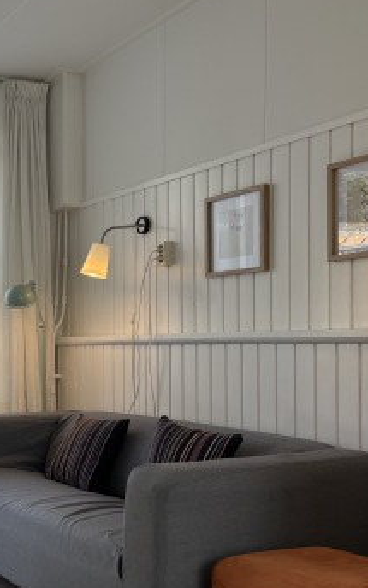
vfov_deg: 41.6
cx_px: -86
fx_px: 770
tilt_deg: -1.4
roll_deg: +2.3
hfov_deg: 24.2
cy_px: 364
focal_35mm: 48
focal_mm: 5.96
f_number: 1.6
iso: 50
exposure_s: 1/325
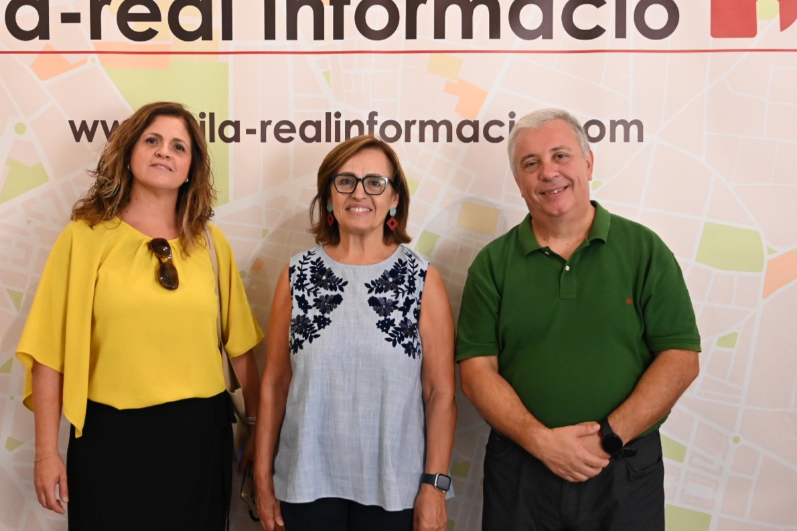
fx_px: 996
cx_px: 382
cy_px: 260
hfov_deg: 43.6
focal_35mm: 45
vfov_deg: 29.9
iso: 6400
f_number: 4
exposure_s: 1/250
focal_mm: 35
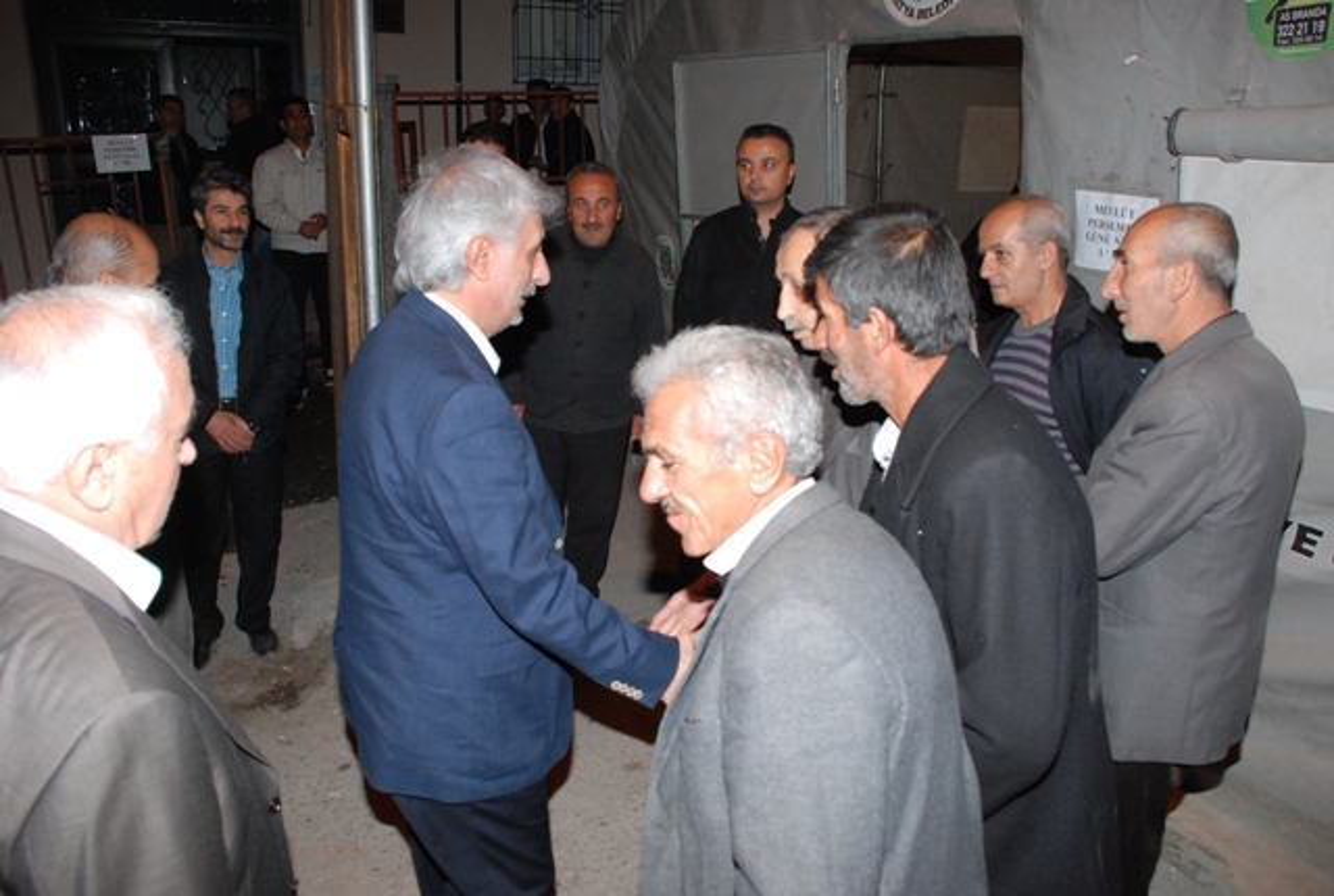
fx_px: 1003
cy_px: 448
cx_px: 667
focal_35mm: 27
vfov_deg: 48.2
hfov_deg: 67.3
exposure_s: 1/60
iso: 1000
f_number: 7.1
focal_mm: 18
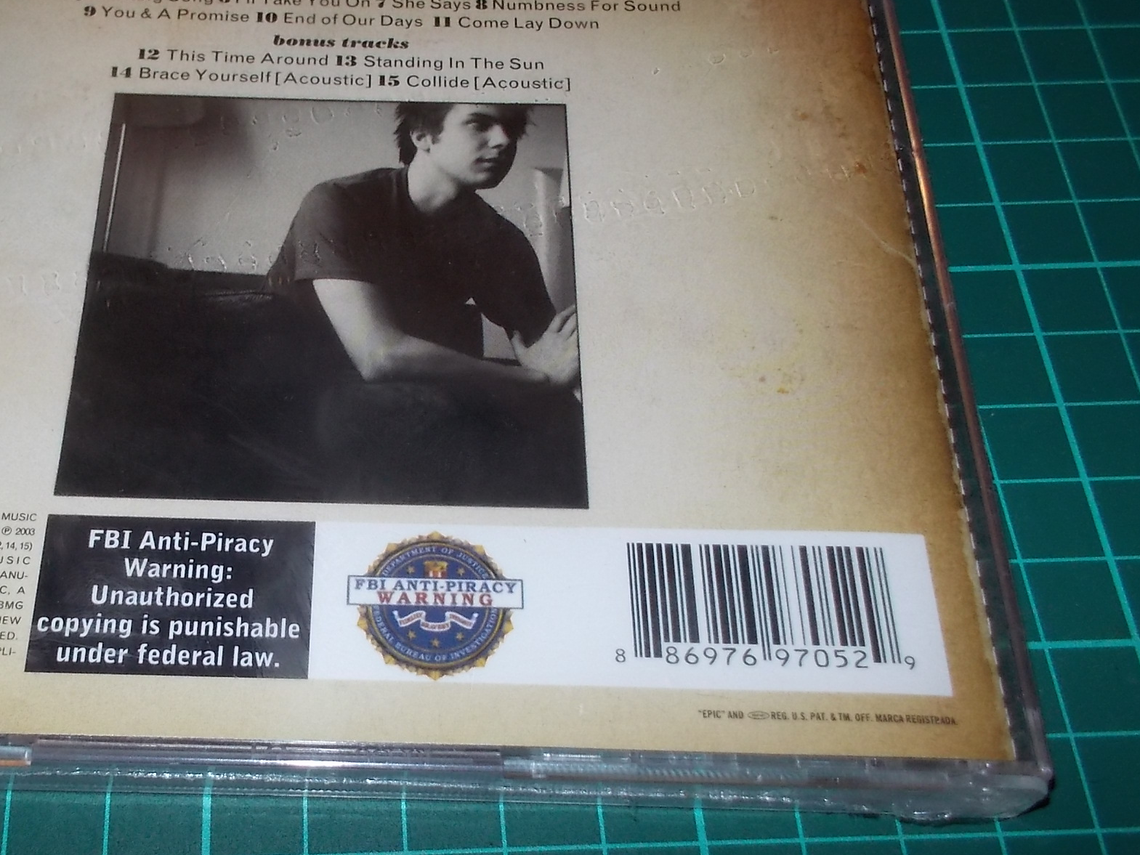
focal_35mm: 42
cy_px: 443
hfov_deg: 44.1
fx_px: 1383
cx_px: 372
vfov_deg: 34.4
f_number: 3.3
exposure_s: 1/30
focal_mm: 4.1
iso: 200
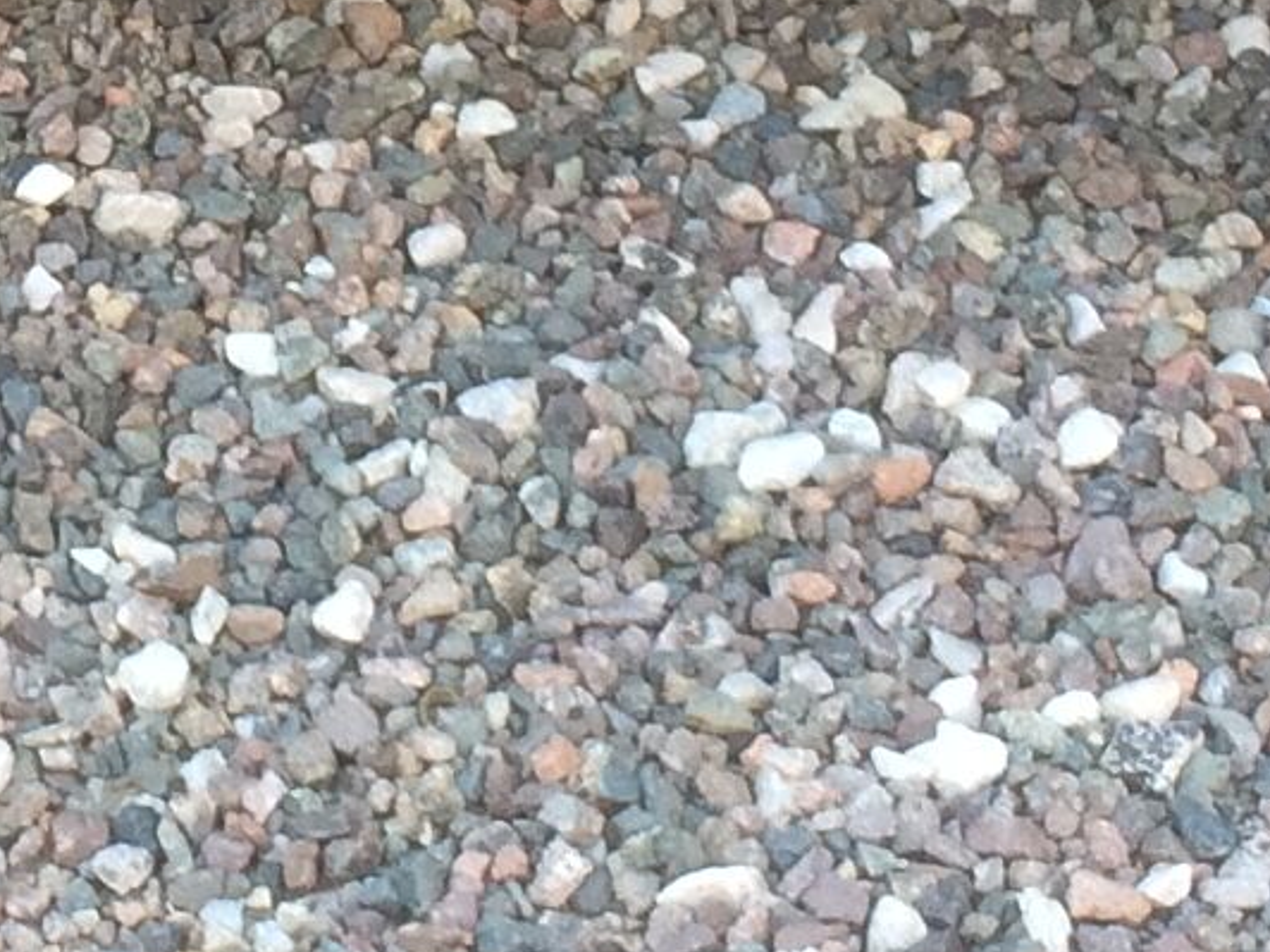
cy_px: -260
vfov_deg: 8.2
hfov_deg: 11.1
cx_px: 179
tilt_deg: -33.8
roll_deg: -1.2
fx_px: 6531
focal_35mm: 178
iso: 40
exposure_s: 1/50
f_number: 2.2
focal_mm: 4.15
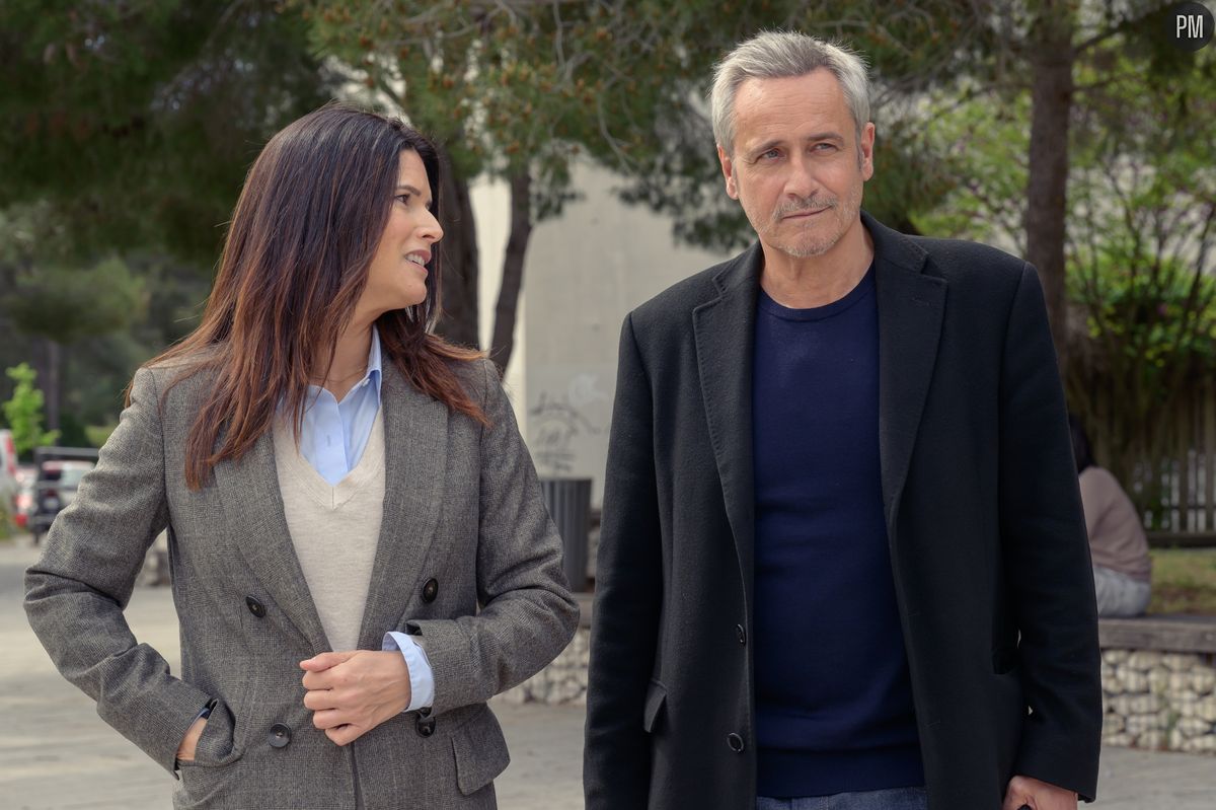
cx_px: 656
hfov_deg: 22.7
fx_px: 3022
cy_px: 373
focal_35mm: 90
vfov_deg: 15.3
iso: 320
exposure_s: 1/320
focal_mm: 83
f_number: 8
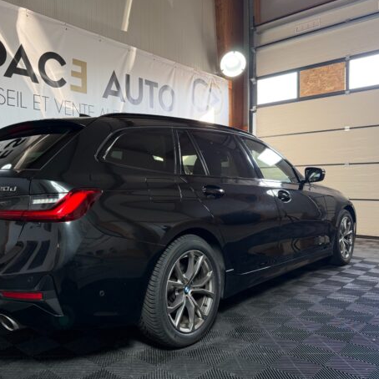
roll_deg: +0.5
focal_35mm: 29
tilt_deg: -0.4
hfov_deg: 55.1
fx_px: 359
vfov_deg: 55.6
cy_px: 190
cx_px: 145
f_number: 1.78
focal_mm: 6.76
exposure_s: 1/114
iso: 200
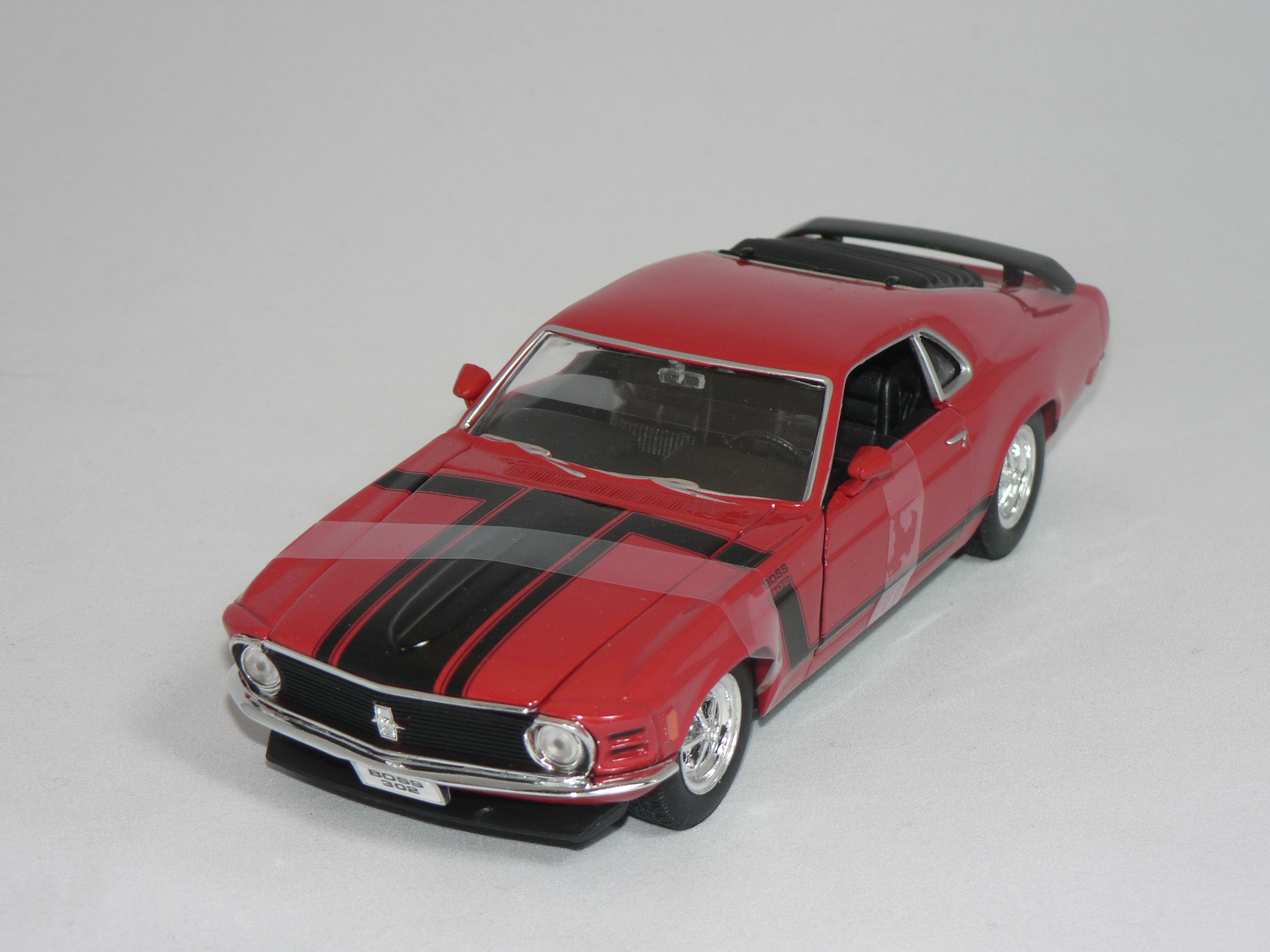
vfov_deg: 15.6
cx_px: 635
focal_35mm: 95
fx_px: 3485
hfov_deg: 20.7
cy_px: 476
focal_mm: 15.8
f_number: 3.2
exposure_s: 1/60
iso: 80
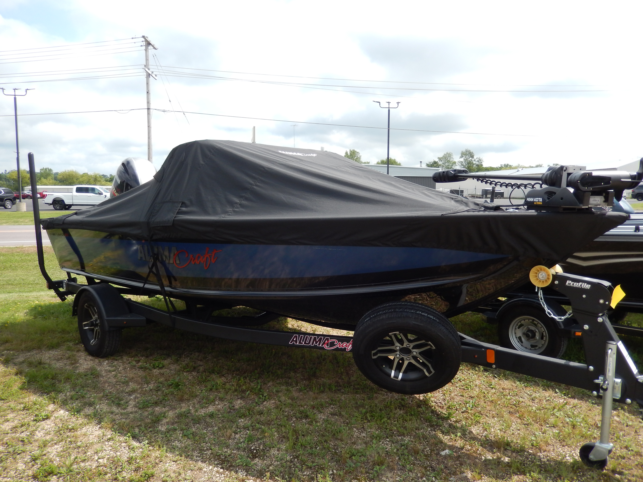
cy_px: 241
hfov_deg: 69.4
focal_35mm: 25
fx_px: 464
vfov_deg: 54.9
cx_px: 322
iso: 125
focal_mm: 4.5
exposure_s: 1/800
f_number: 3.4
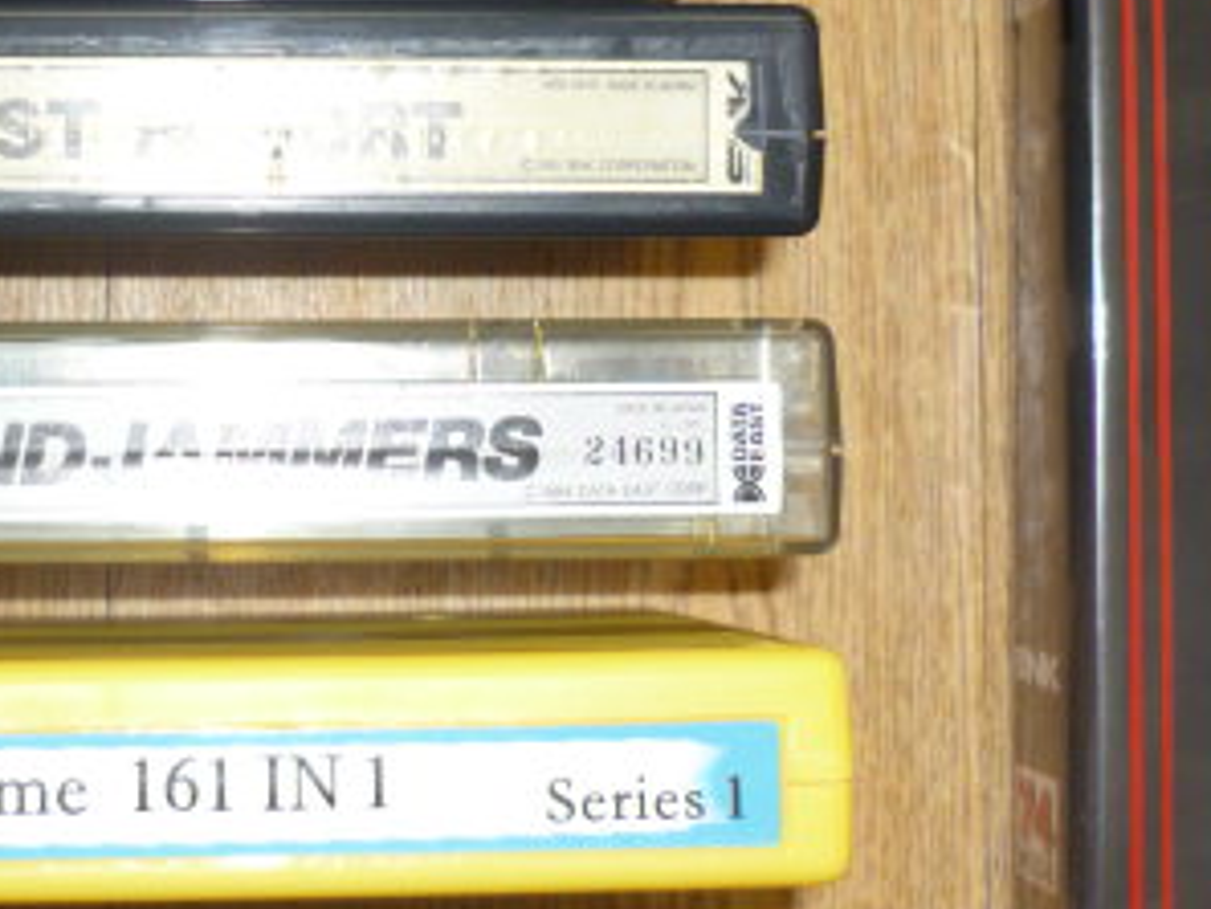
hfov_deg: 26.8
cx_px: 232
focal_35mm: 71
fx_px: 2485
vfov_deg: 20.5
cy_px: 196
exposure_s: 1/30
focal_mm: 5.5
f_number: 2.8
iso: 100
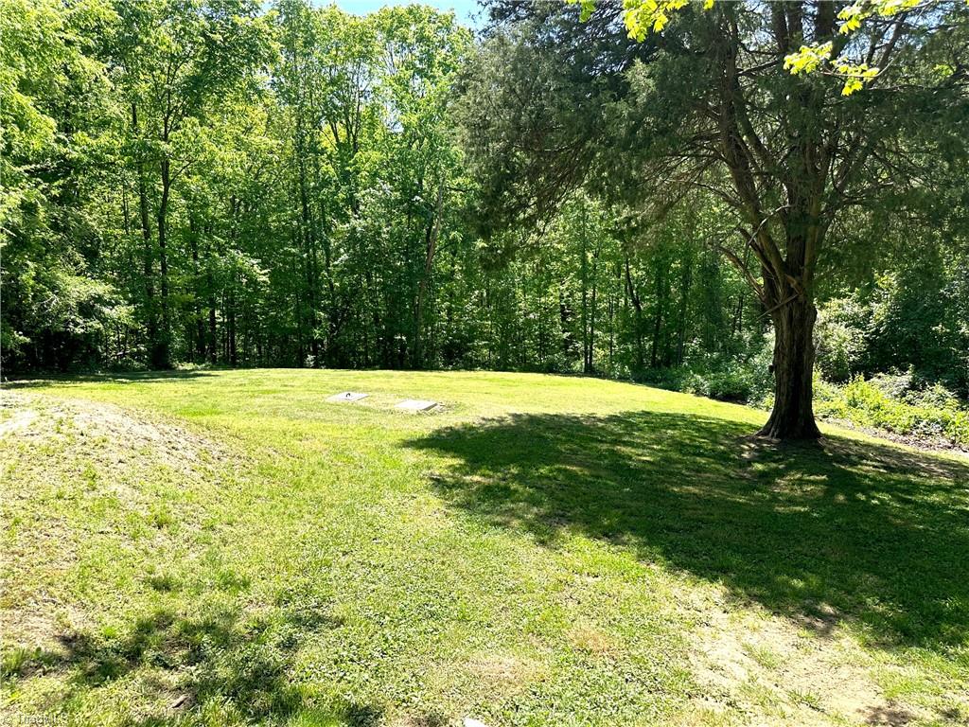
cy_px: 364
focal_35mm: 24
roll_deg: +0.5
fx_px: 672
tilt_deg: -9.8
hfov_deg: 71.6
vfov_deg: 56.8
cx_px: 484
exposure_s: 1/1453
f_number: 1.78
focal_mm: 6.86
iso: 80
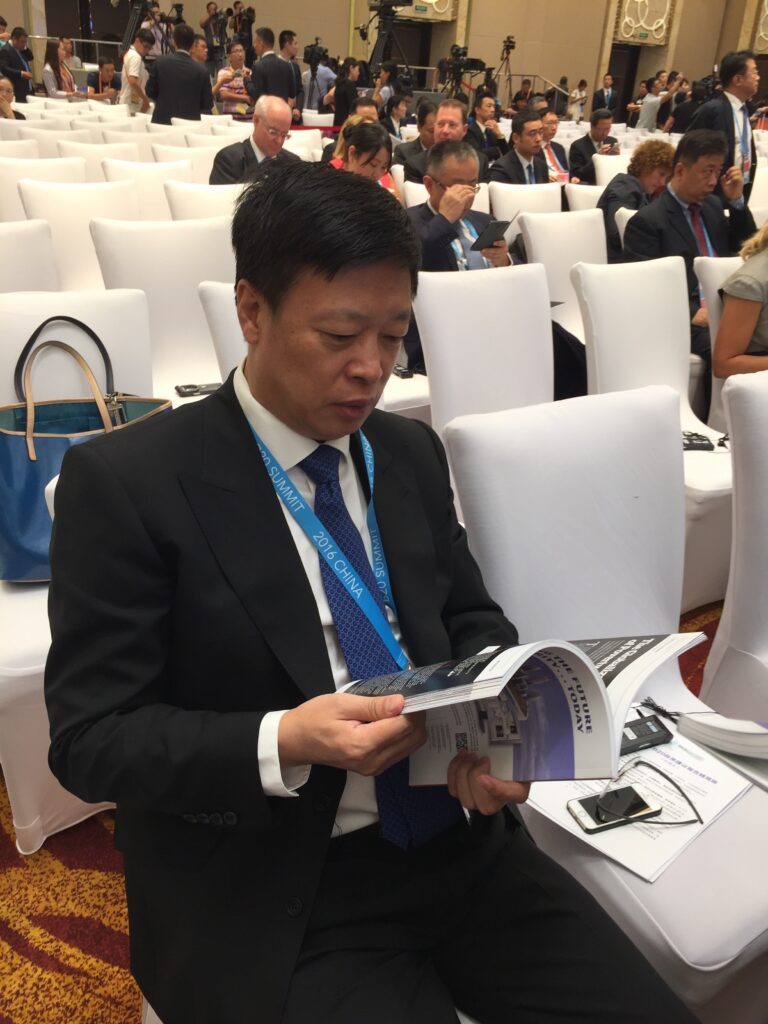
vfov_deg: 61.7
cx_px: 384
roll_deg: -4.0
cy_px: 512
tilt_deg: -25.9
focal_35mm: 29
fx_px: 858
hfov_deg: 48.2
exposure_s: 1/50
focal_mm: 4.15
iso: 40
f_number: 2.2
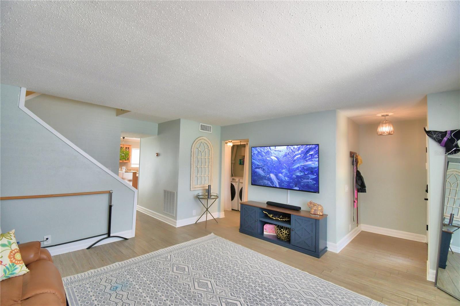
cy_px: 153
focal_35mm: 15
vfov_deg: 77.3
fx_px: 192
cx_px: 230
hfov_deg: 100.4
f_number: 4.5
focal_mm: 10
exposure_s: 1/30
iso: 400
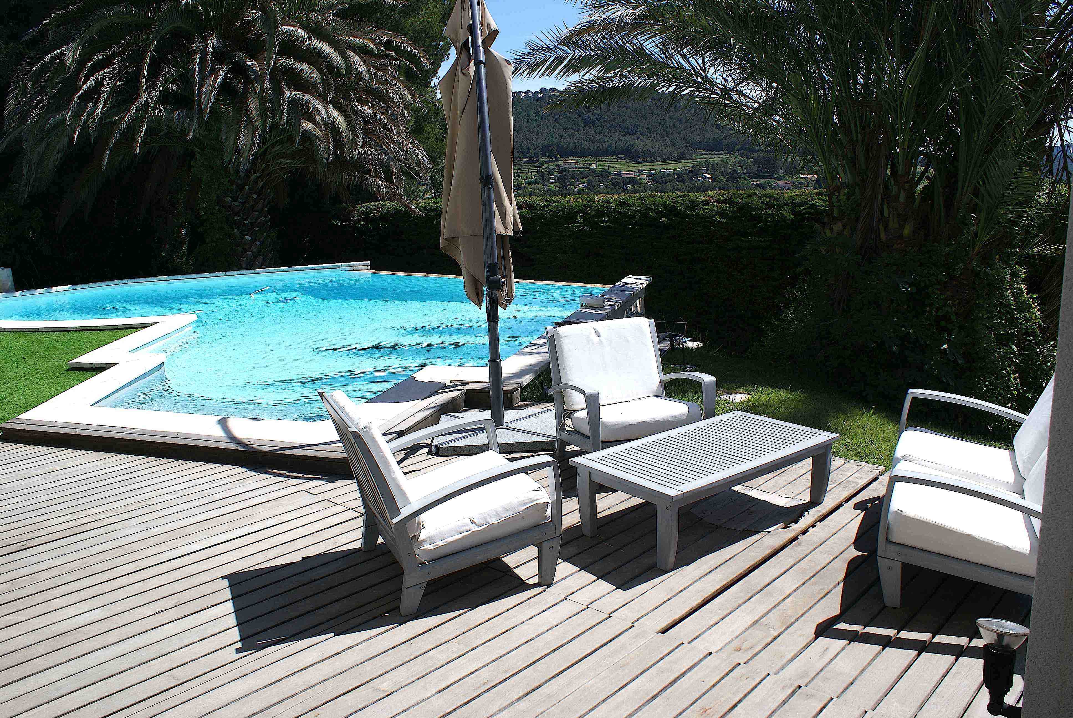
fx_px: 806
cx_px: 536
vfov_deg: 48.0
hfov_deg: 67.3
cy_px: 359
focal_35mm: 27
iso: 100
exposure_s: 1/250
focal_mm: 18
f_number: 10
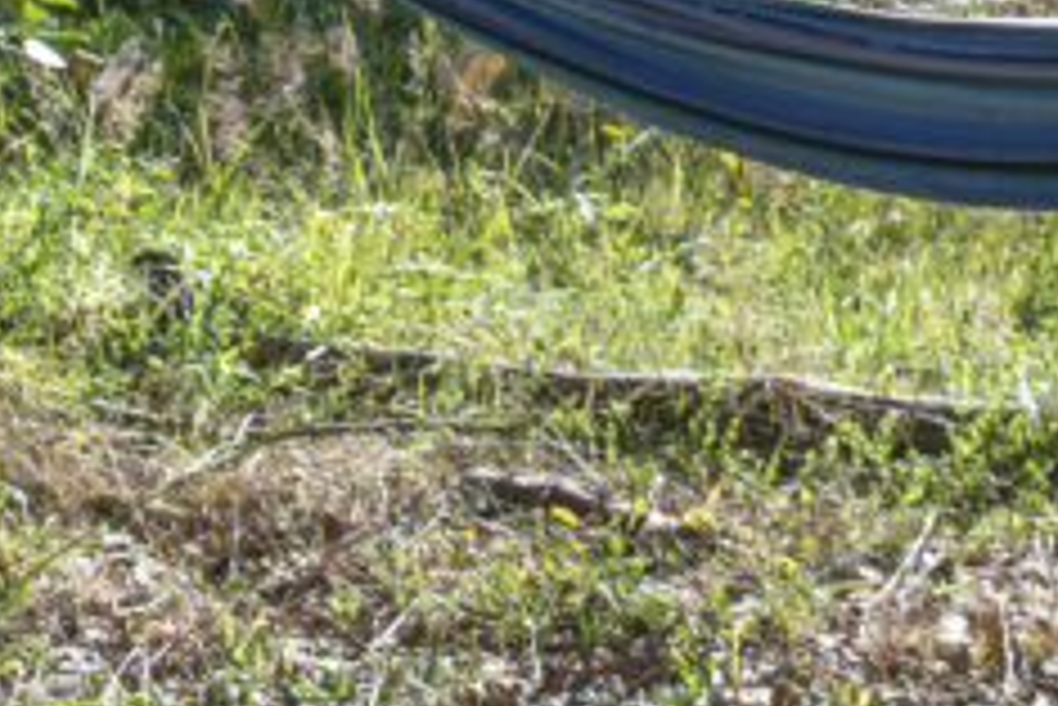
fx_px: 6146
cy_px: -605
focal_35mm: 209
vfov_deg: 6.4
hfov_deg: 9.8
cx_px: 896
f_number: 8
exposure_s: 1/60
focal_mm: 48
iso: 100
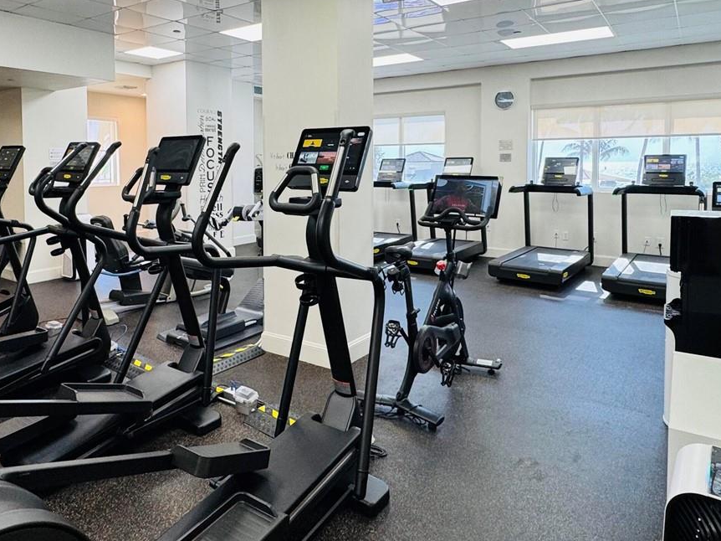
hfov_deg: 66.9
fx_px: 541
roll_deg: +0.5
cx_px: 304
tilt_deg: -2.3
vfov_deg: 52.2
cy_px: 186
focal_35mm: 26
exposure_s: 1/120
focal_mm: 2.22
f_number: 2.2
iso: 125
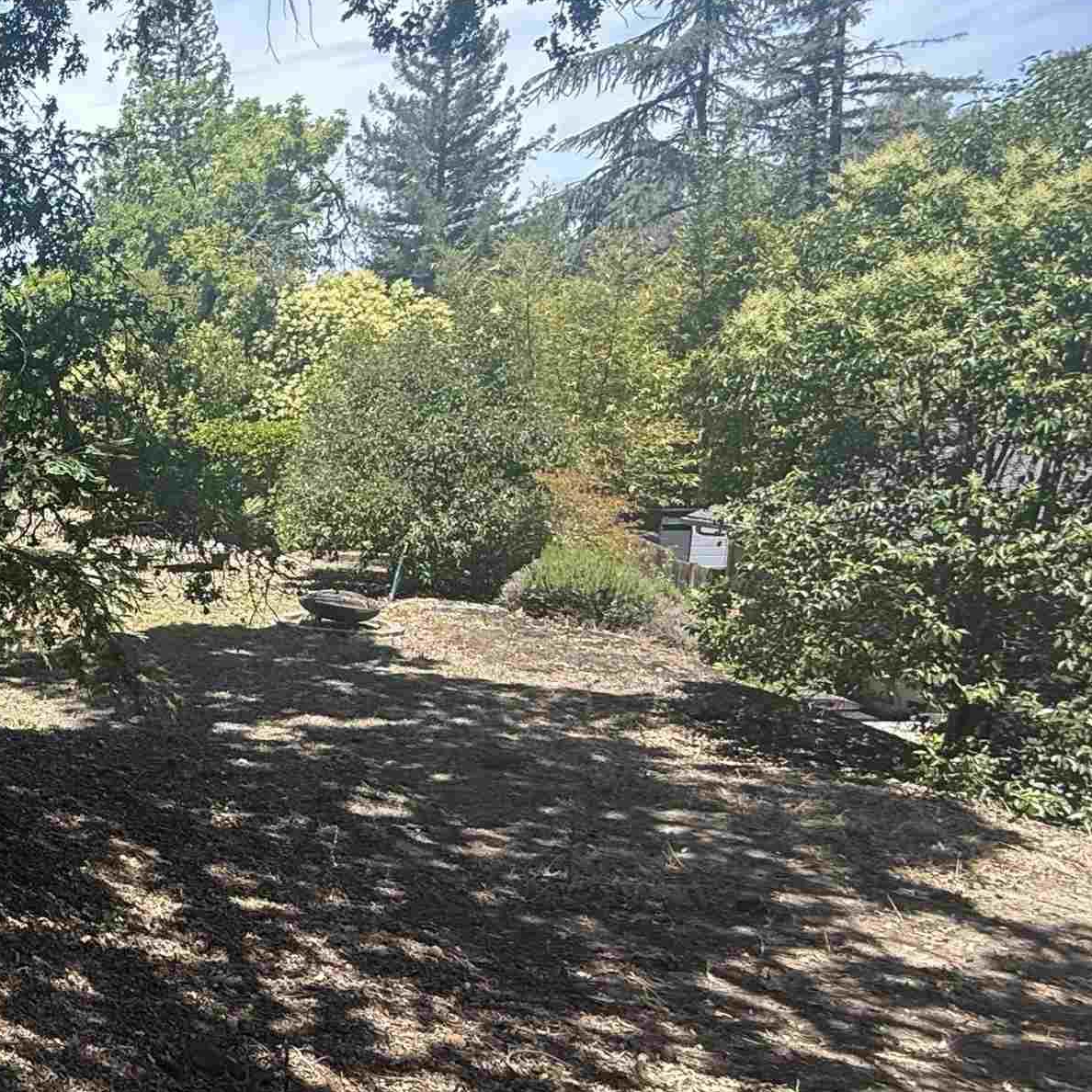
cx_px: -288
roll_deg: +3.2
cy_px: 609
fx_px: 1142
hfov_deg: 36.2
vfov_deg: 51.0
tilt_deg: -9.3
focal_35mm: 32
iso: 50
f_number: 2.2
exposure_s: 1/365
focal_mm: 2.22
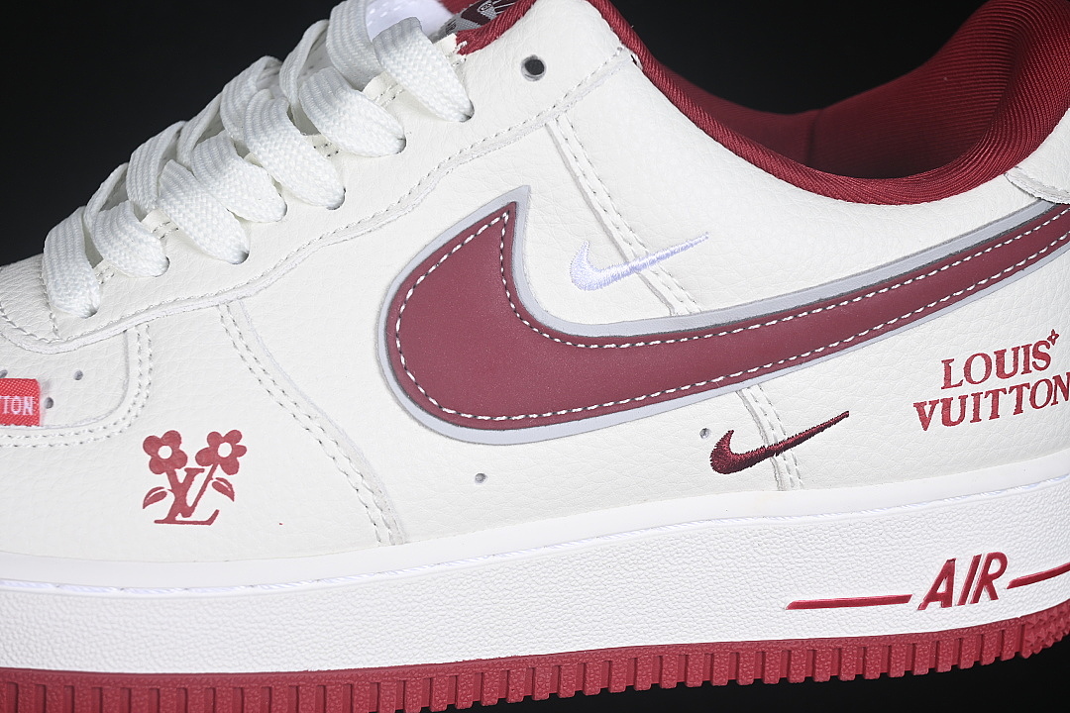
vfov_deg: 18.2
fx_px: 2229
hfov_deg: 27.0
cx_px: 535
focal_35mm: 75
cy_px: 356
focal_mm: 50
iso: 160
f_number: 7.1
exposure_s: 1/80
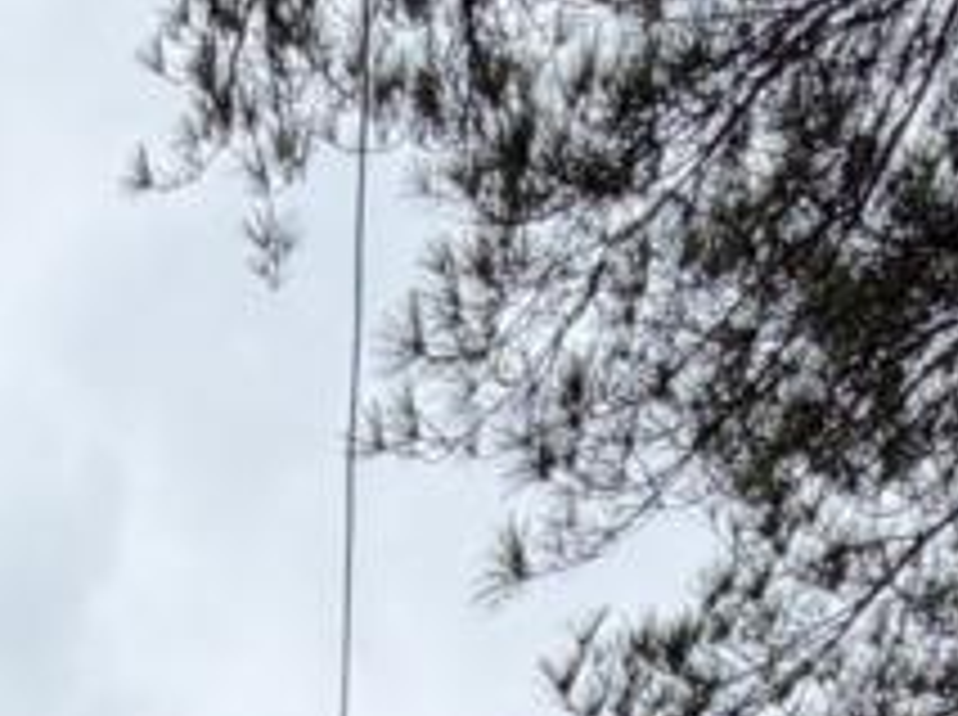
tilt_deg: +1.4
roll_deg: -0.6
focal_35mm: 79
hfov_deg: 23.2
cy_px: 1945
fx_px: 2183
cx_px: -117
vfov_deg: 12.3
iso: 20
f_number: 2.2
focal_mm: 2.22
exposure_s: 1/770
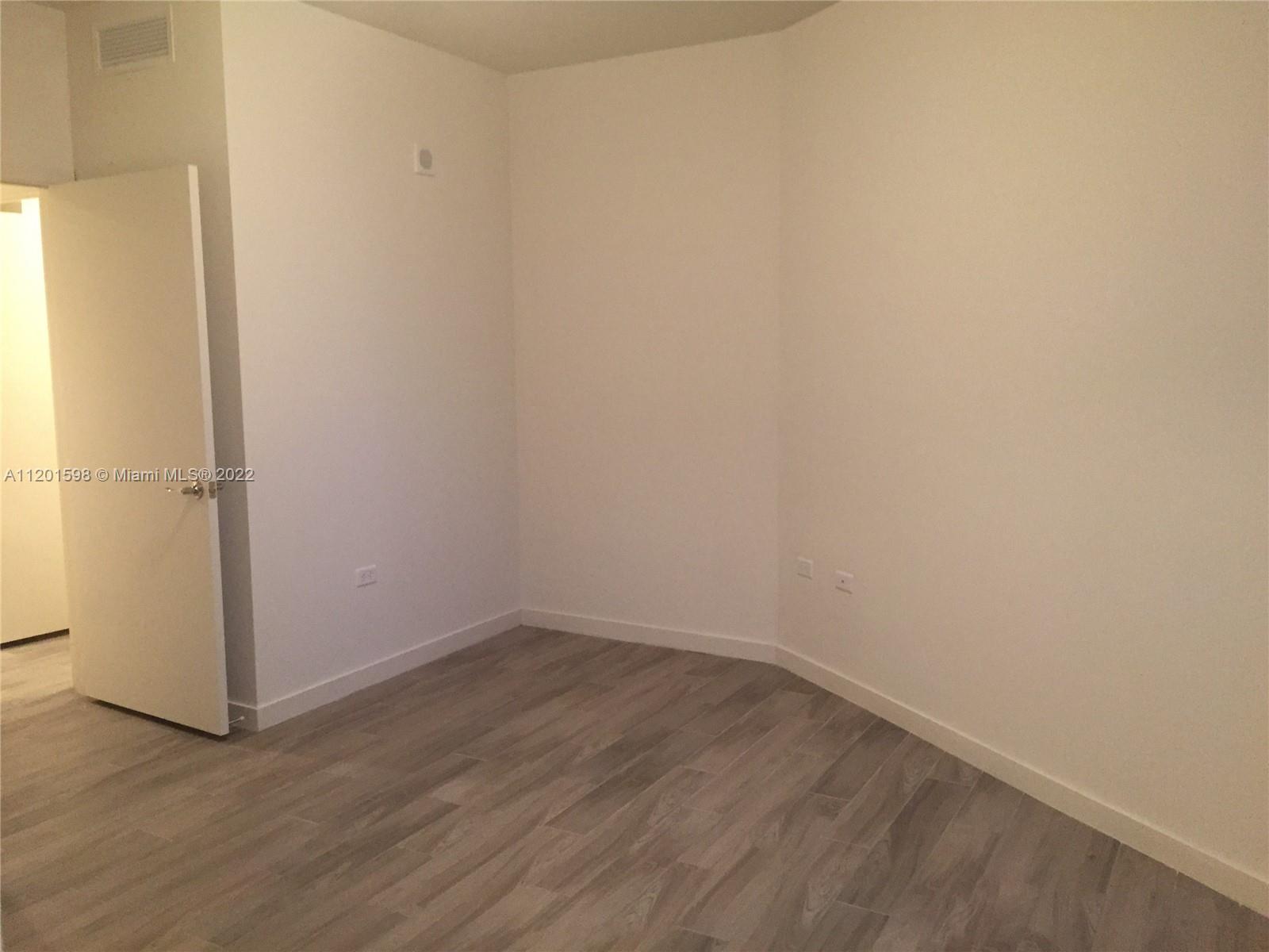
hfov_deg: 61.7
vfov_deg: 48.2
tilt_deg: -7.0
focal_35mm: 29
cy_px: 476
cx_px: 634
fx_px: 1063
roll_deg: +0.2
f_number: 2.2
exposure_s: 1/24
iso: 250
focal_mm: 4.15
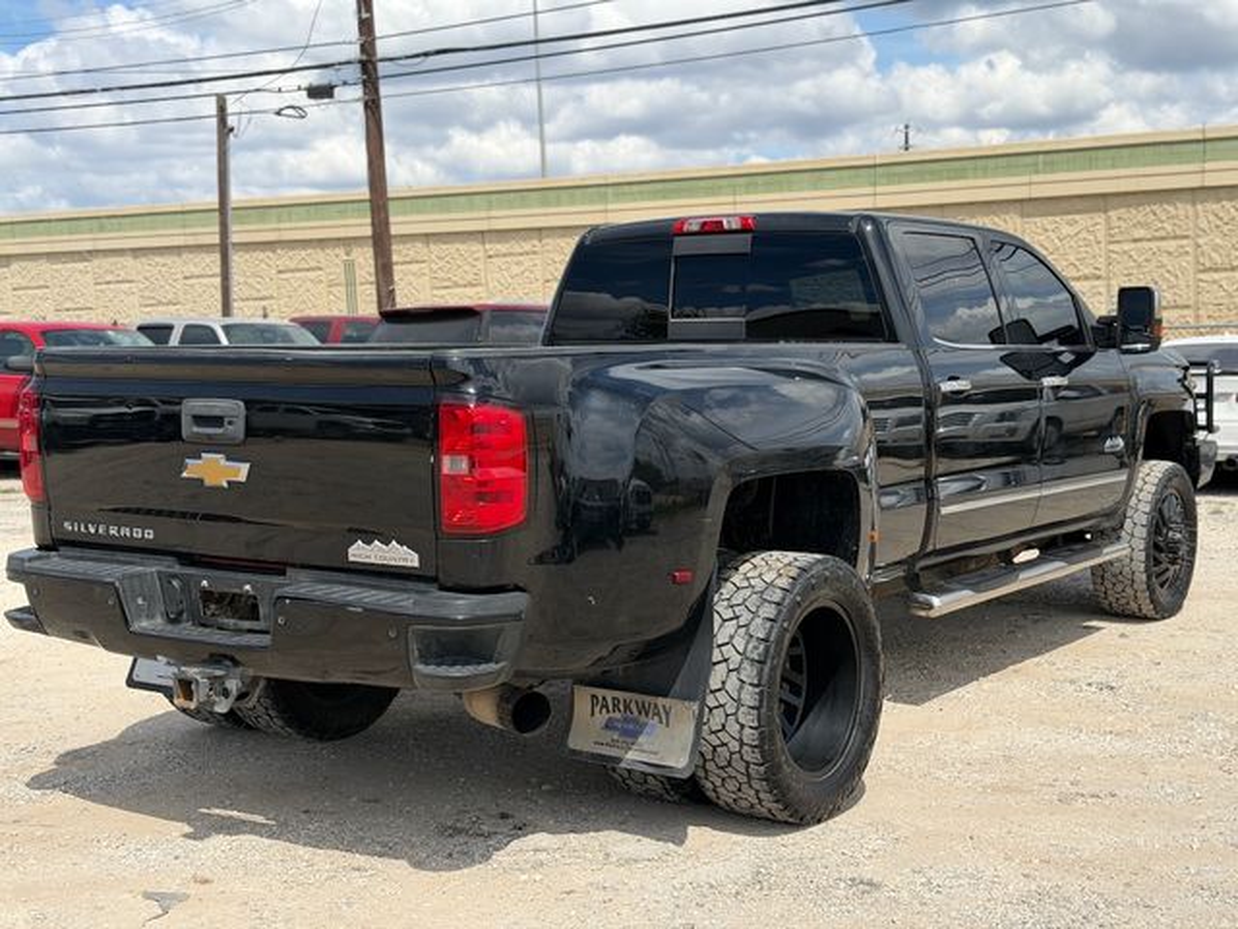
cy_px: 464
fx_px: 1717
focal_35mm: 48
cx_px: 619
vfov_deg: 30.3
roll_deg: +2.5
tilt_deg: -5.0
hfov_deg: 39.7
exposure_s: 1/4878
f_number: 1.78
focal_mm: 6.76
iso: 64
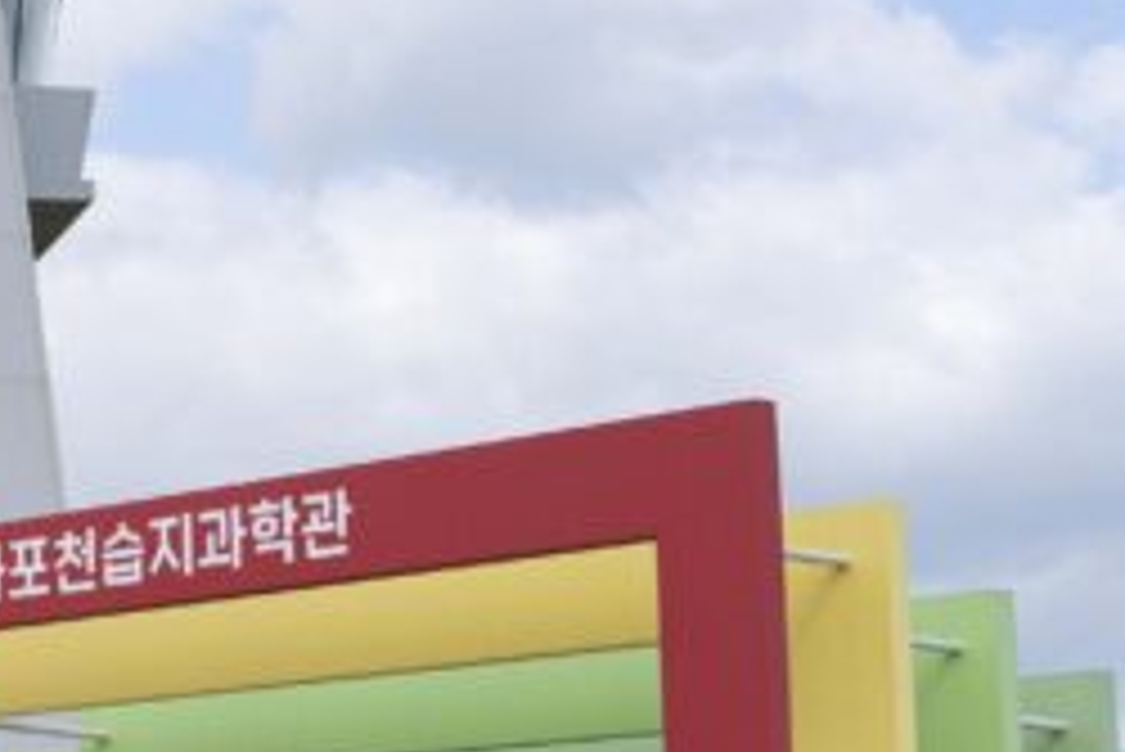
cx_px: -783
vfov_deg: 10.5
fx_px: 4096
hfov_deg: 14.2
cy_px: 574
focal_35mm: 131
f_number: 11
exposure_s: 1/160
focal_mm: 32
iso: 100
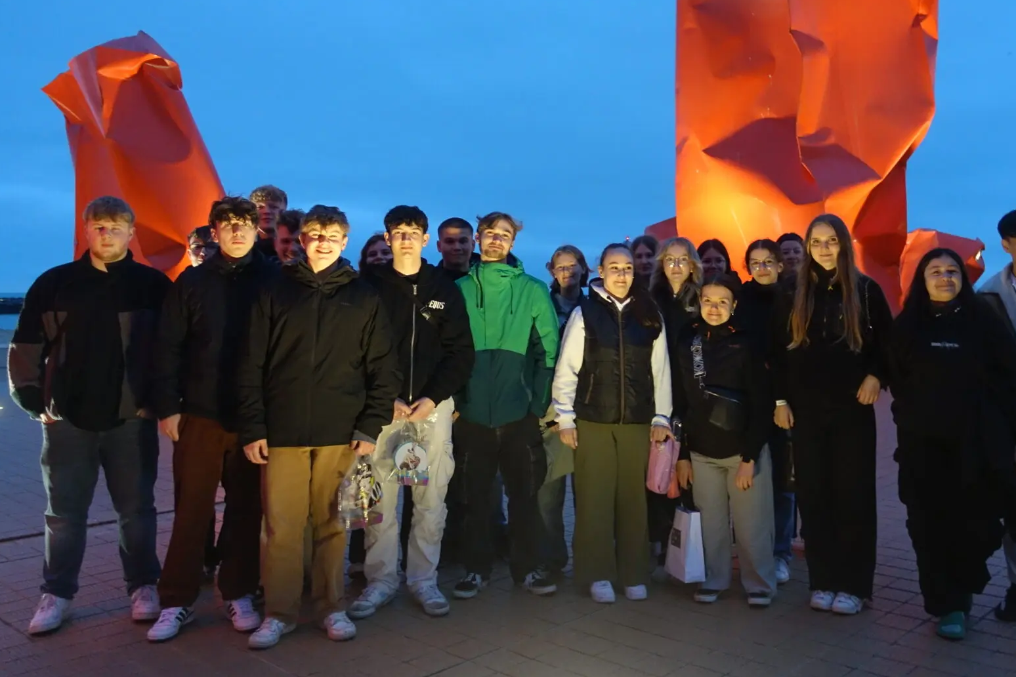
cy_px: 286
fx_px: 875
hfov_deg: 59.8
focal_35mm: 31
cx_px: 604
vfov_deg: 42.2
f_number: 1.8
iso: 800
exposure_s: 1/15
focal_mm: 8.8
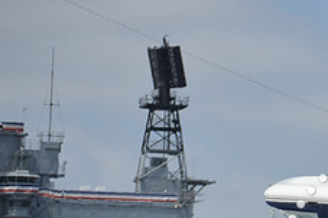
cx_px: 413
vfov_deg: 3.4
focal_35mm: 402
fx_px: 3662
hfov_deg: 5.1
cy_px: 276
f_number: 7.1
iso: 100
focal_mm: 105
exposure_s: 1/800
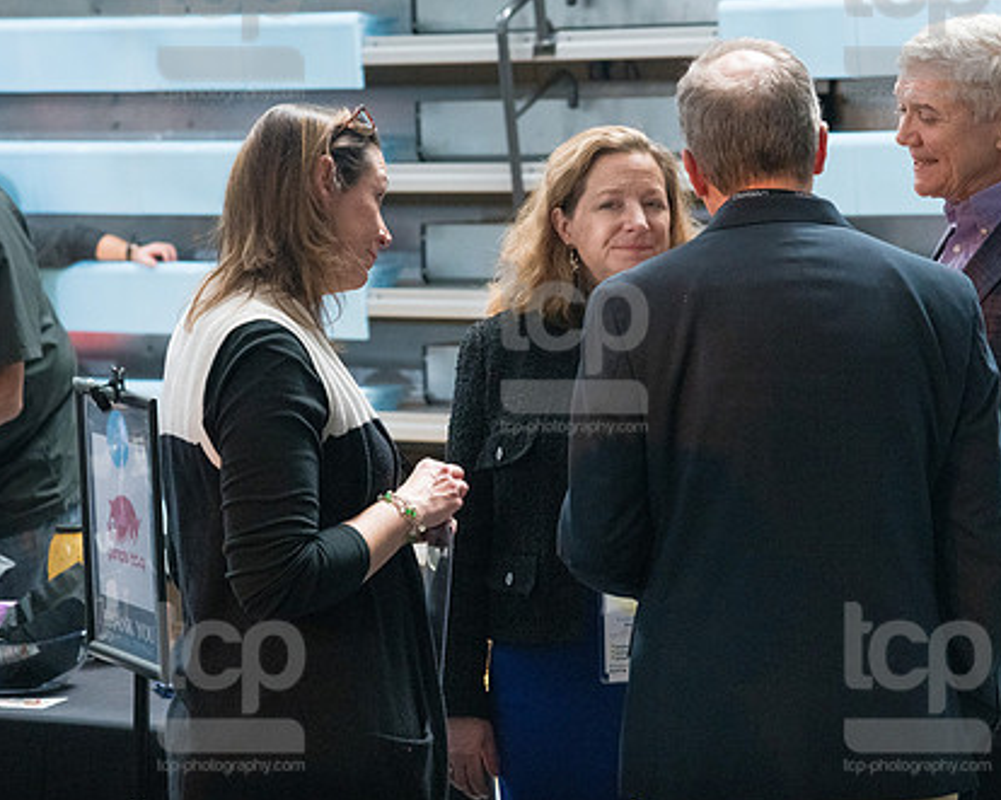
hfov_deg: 15.9
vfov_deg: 12.7
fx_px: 3584
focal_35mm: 121
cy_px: 349
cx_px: 575
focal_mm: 92
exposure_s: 1/250
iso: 4000
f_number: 5.6
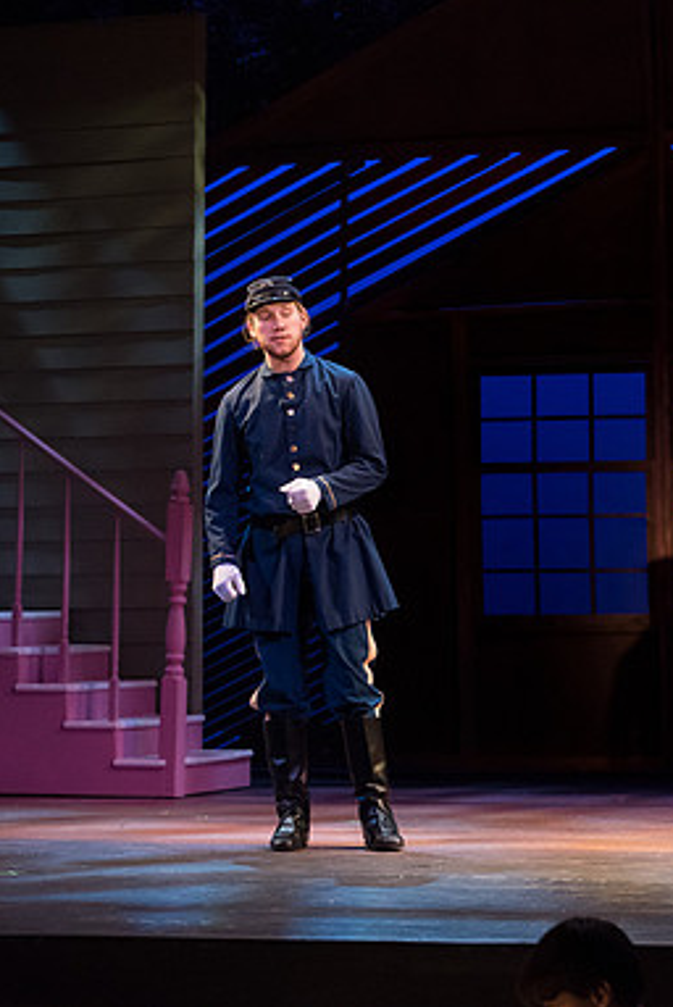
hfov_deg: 11.5
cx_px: 655
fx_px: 3303
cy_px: 504
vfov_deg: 17.3
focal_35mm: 118
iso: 5000
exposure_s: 1/320
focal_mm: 78
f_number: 4
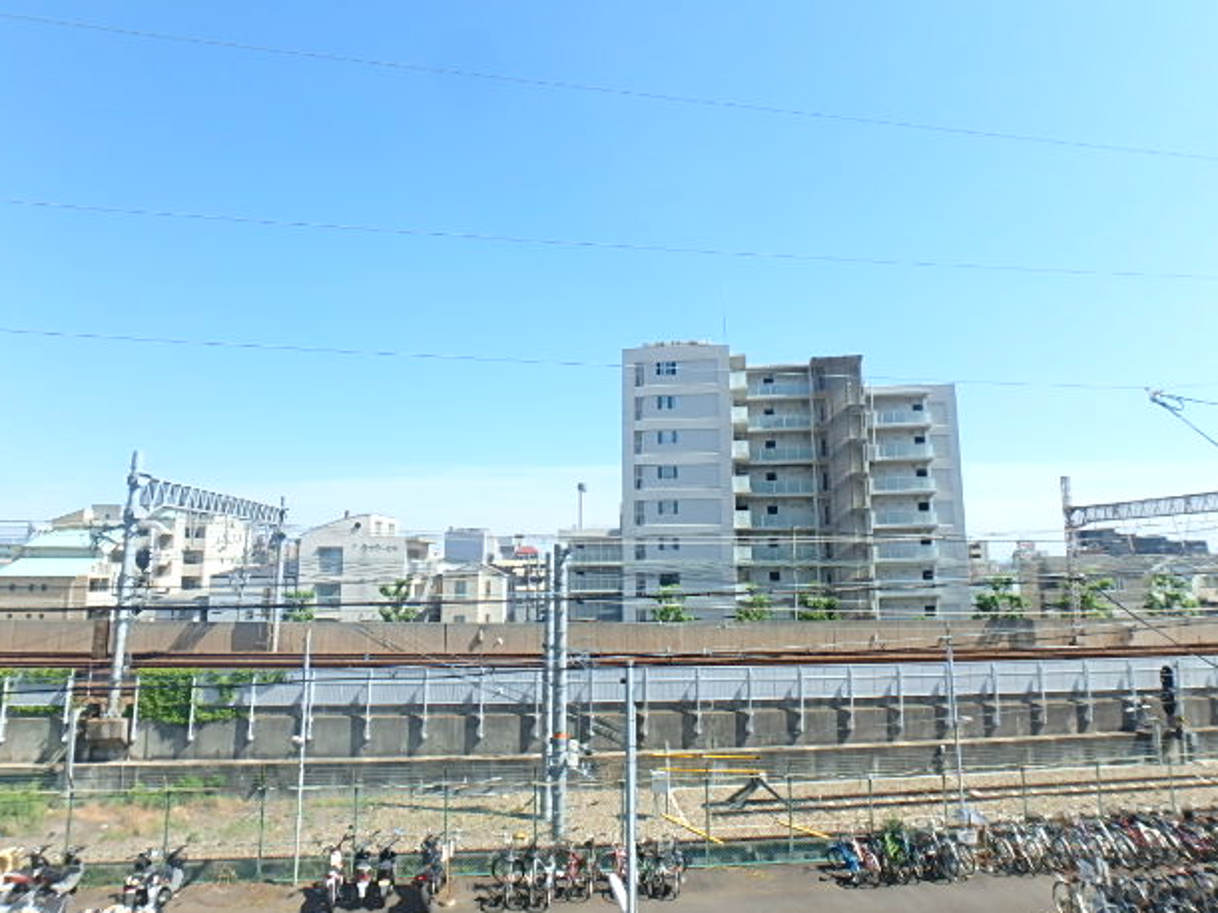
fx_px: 774
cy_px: 460
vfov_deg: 61.1
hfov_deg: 76.4
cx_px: 618
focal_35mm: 22
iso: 125
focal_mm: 3.7
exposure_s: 1/250
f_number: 6
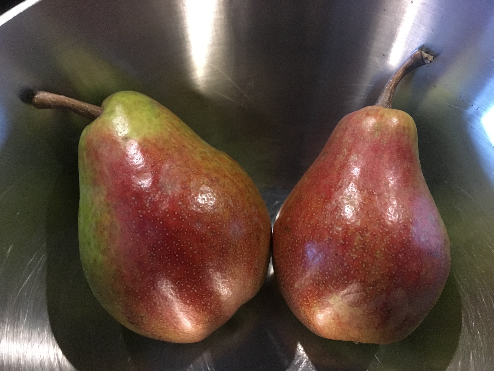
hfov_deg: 61.7
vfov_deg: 48.2
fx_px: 414
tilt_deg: -60.5
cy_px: 186
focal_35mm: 29
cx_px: 247
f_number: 2.2
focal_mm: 4.15
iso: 320
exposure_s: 1/17
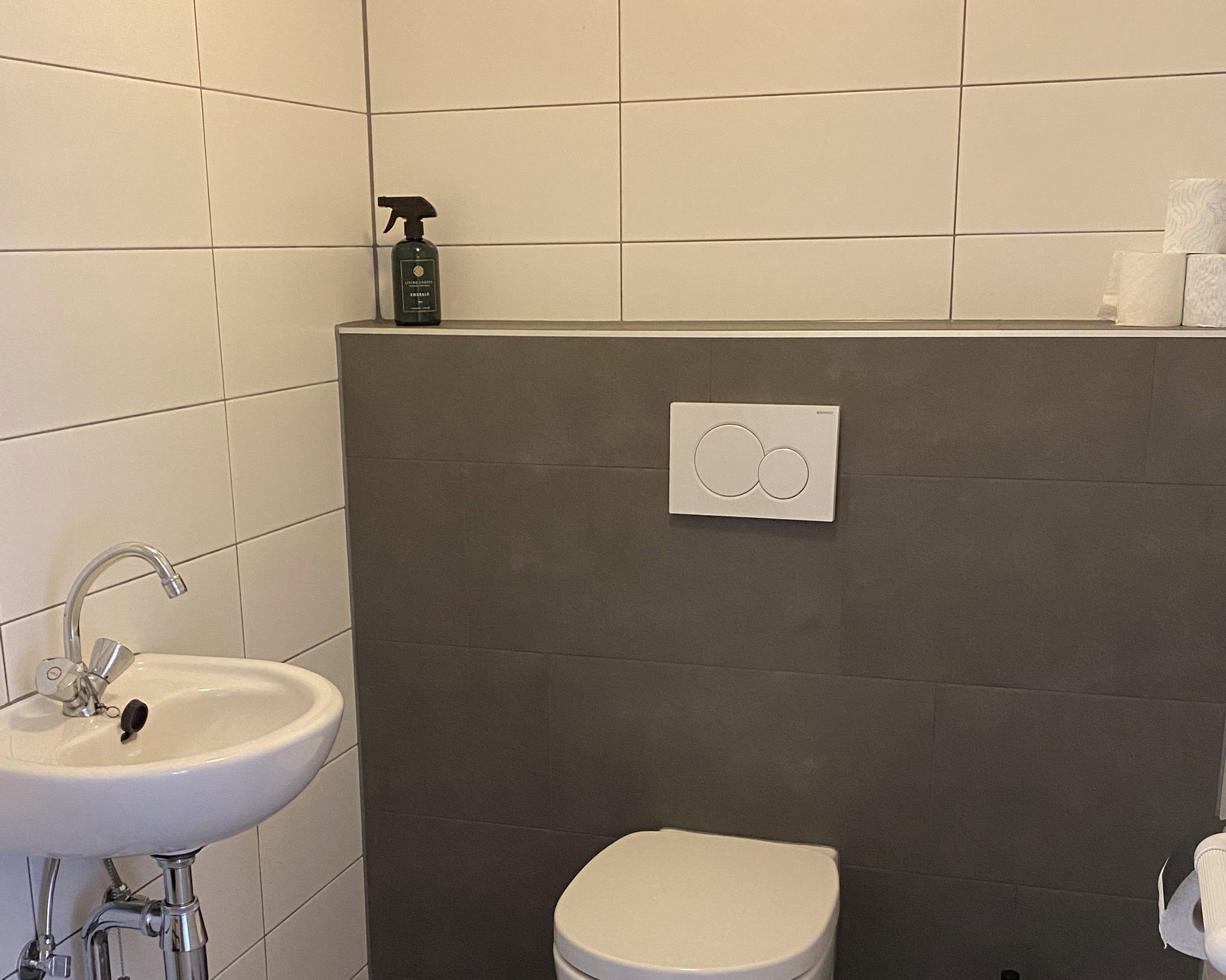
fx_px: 1524
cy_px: 643
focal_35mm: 42
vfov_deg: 35.4
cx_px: 565
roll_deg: +0.5
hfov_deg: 43.8
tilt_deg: -14.4
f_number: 1.8
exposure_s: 1/50
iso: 400
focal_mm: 4.25
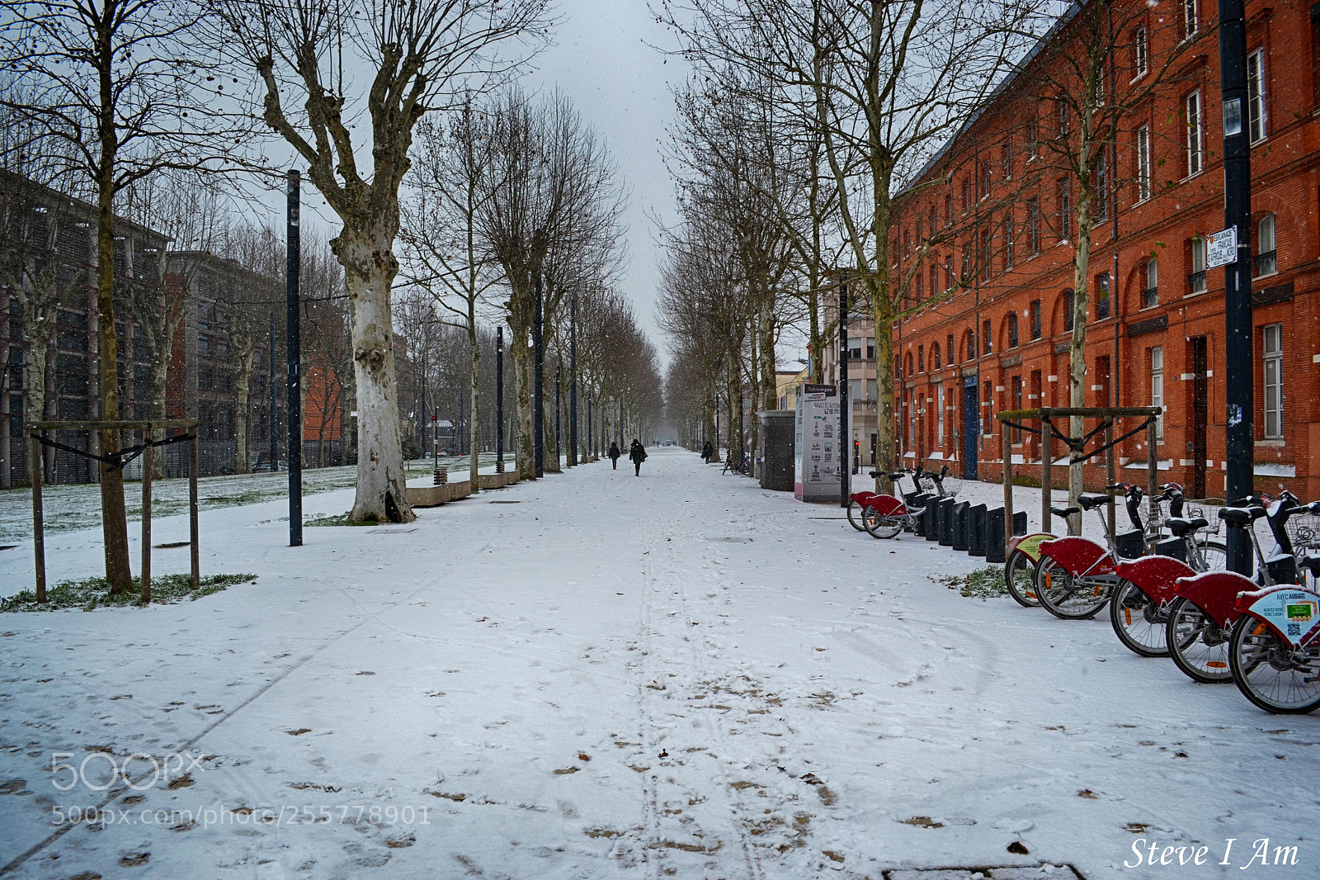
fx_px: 990
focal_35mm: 27
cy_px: 440
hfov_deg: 67.4
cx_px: 660
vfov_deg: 47.9
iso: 100
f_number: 7.1
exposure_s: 1/200
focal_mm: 18
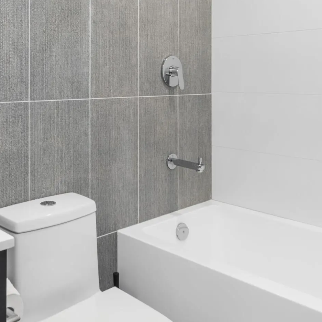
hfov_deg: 42.1
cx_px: 98
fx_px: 410
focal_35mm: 39
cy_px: 81
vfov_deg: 41.6
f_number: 8
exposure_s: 1/3
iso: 200
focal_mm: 14
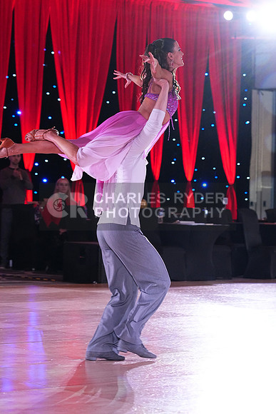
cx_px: 138
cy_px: 207
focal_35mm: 115
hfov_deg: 11.9
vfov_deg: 17.8
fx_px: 1322
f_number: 5
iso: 6400
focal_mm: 115
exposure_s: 1/320
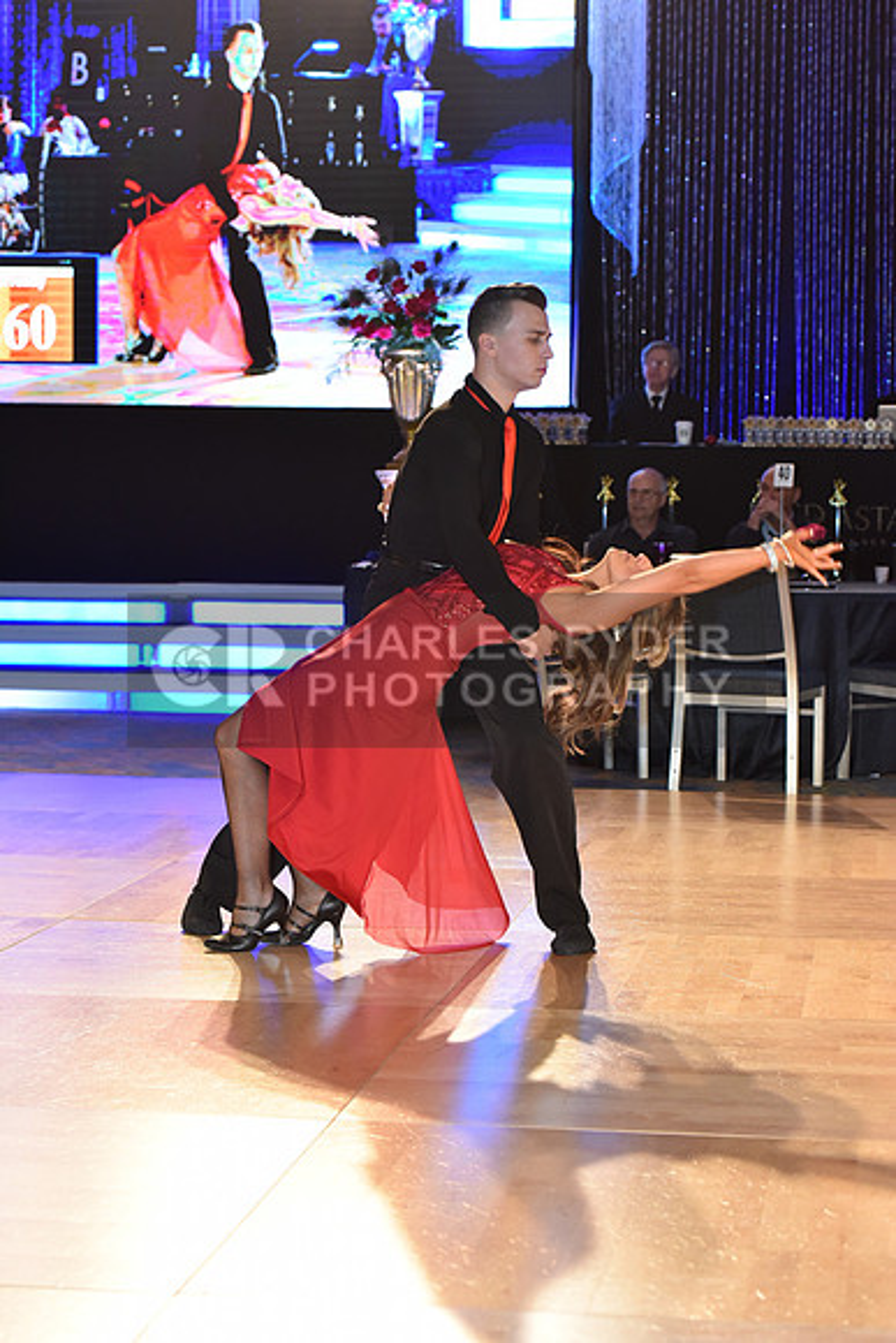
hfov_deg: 16.7
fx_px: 3059
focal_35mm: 82
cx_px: 448
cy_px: 672
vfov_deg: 24.8
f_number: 5
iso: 2000
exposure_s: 1/250
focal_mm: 82
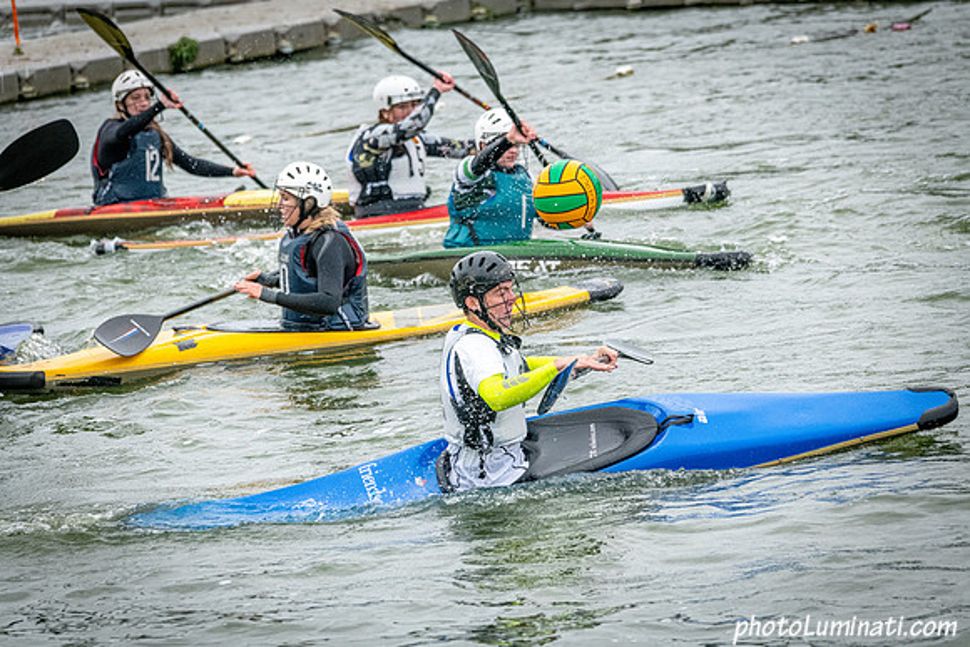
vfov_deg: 5.1
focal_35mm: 270
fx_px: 7276
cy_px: 324
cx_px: 485
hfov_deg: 7.6
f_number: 7.1
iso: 3200
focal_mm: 270
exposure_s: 1/3200
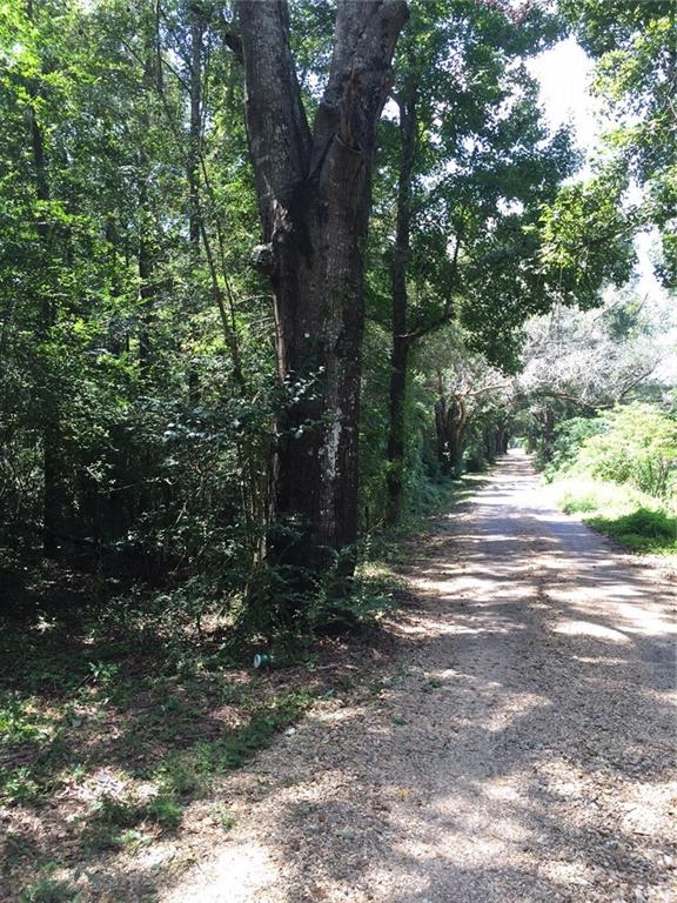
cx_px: 338
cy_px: 452
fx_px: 756
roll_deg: +0.2
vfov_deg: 61.7
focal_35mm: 29
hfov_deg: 48.2
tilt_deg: +0.8
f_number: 2.2
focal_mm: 4.15
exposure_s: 1/129
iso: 32
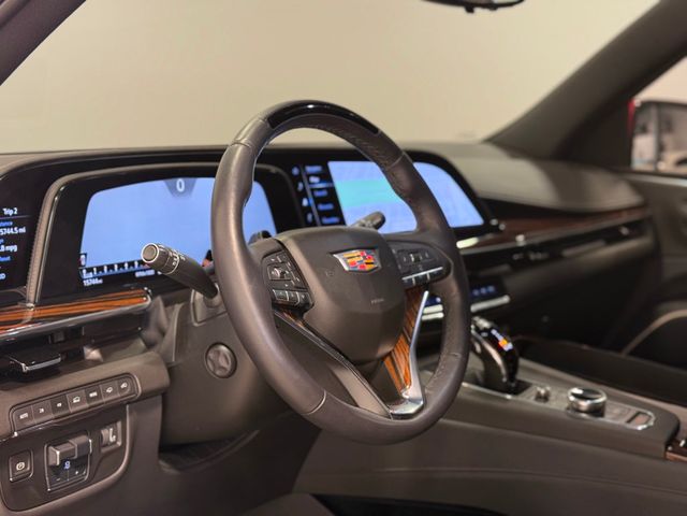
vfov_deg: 30.3
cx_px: 344
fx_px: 953
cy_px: 258
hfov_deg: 39.7
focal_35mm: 48
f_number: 1.78
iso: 125
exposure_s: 1/60
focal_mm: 6.76
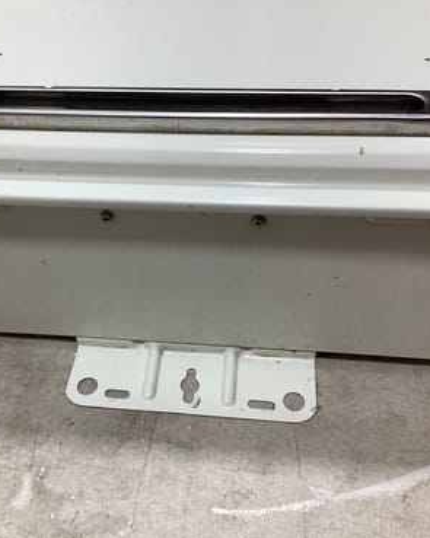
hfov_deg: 36.4
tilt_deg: -47.3
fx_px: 652
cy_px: 270
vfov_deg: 44.8
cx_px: 182
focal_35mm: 41
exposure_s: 1/100
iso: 50
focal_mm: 3.3
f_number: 2.4
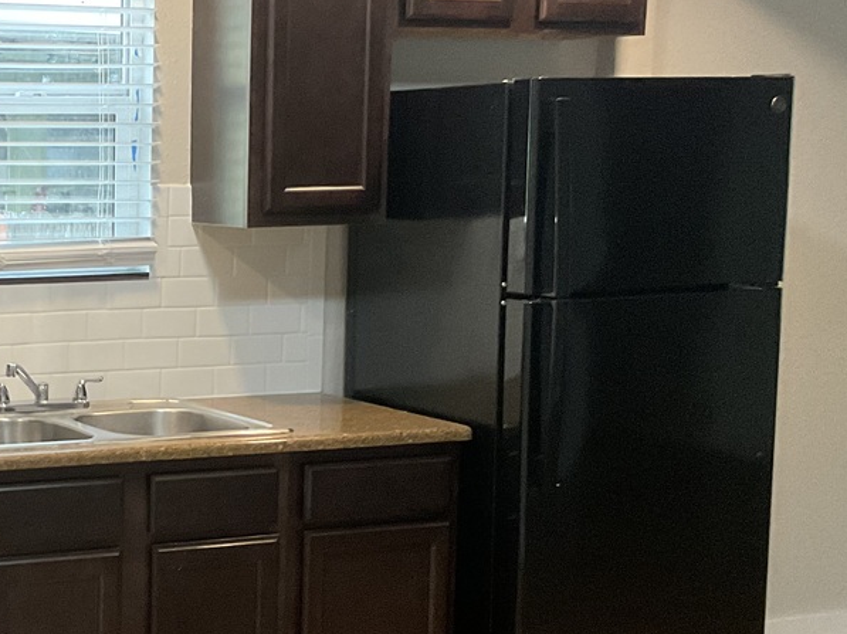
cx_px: 1
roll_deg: -0.3
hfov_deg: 26.3
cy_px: 408
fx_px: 1712
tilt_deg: -9.1
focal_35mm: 70
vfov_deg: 20.9
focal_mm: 3
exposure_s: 1/60
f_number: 1.8
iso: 200
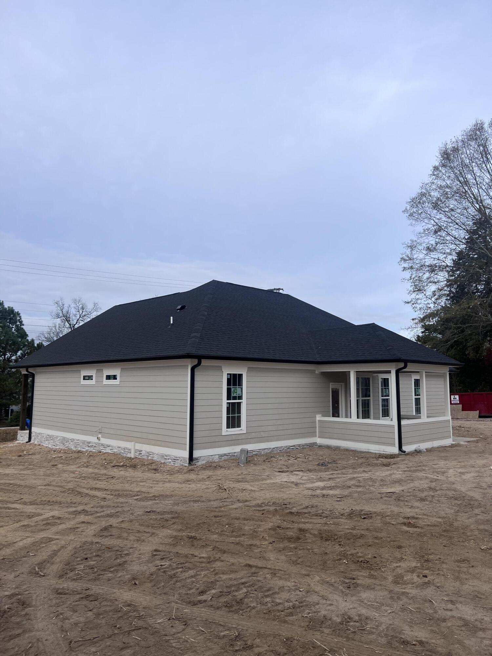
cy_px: 328
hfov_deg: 53.1
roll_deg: +0.3
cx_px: 246
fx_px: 493
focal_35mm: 26
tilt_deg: +6.3
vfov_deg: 67.3
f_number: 1.5
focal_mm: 5.7
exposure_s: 1/3165
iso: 50
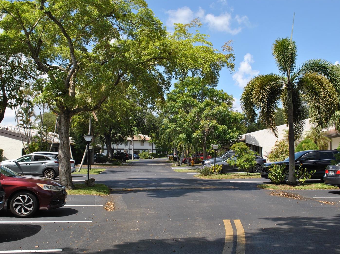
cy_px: 129
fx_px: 422
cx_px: 164
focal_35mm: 43
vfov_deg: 33.6
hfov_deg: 43.9
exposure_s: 1/200
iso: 100
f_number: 7.1
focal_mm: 26
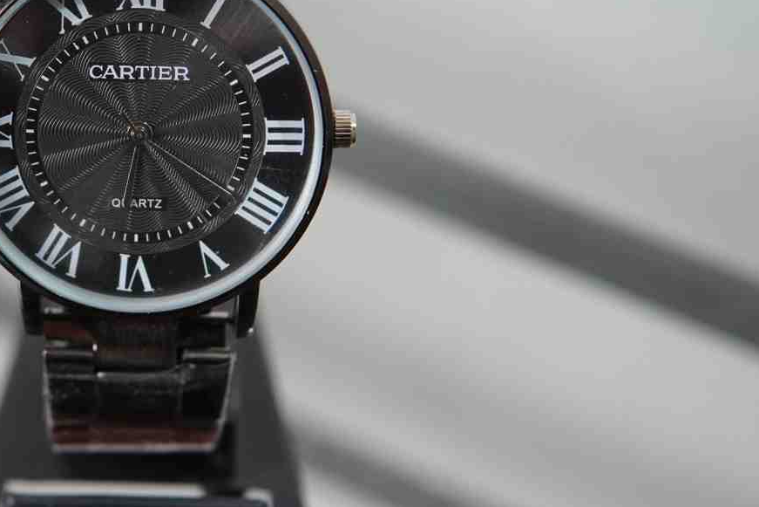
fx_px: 1961
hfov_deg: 21.5
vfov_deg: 14.7
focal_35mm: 93
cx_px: 103
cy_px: 183
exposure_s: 1/160
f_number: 3.2
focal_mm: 30
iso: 1600
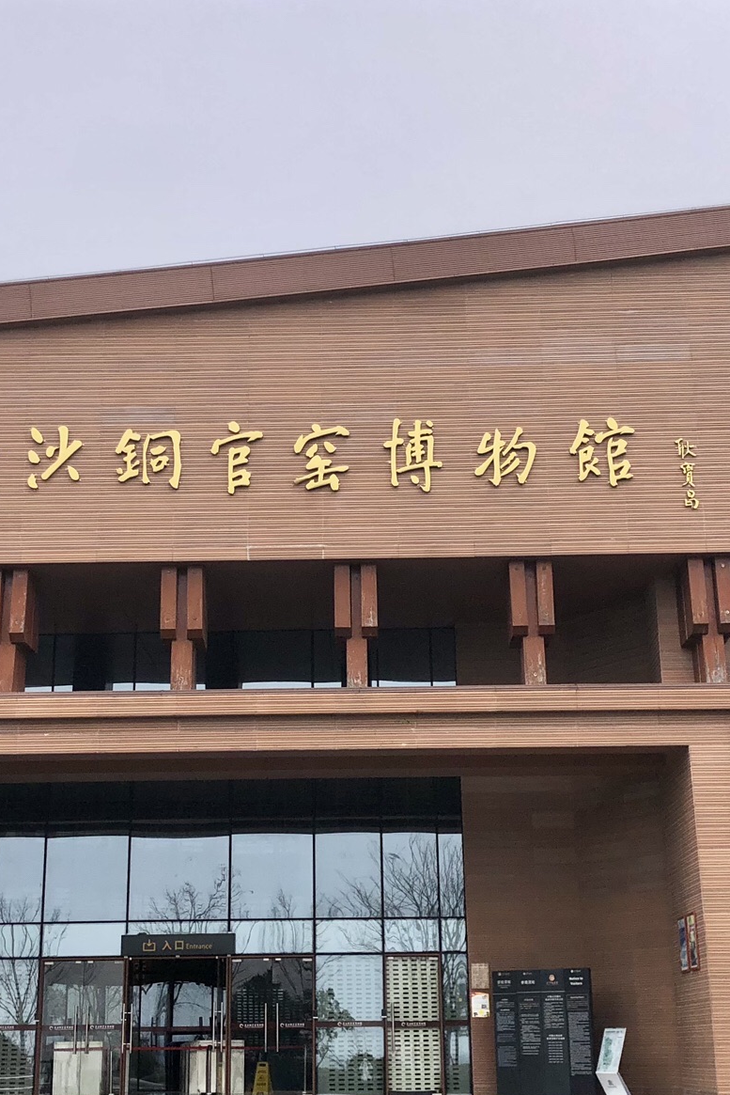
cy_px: 608
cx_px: 318
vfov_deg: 39.5
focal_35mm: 50
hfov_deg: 27.0
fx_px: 1520
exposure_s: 1/889
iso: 20
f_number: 1.8
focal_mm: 4
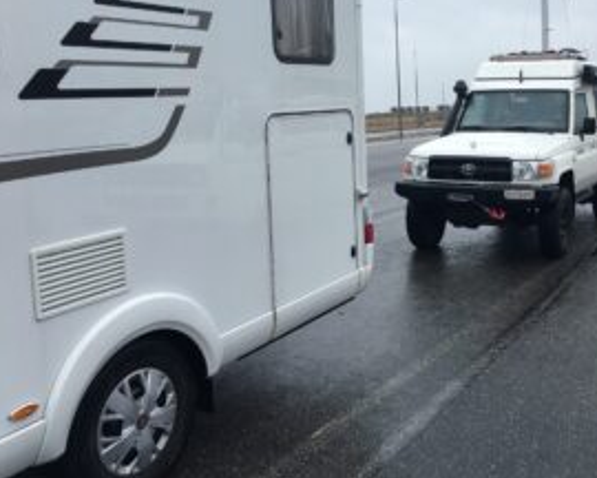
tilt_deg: -4.5
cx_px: 436
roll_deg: +2.0
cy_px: 177
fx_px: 742
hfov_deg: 42.7
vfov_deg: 35.5
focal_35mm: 42
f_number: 2.2
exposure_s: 1/342
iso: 25
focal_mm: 4.15
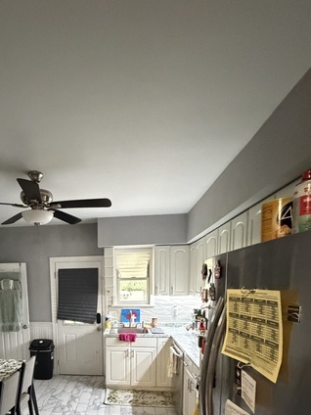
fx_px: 264
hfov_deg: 59.0
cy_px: 321
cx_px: 92
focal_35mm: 22
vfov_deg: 70.3
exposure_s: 1/60
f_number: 2.2
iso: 1000
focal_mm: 2.22
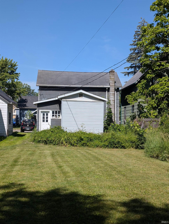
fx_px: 318
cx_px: 84
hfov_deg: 29.7
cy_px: 112
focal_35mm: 49
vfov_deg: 38.9
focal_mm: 6.9
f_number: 1.68
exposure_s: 1/1497
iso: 21
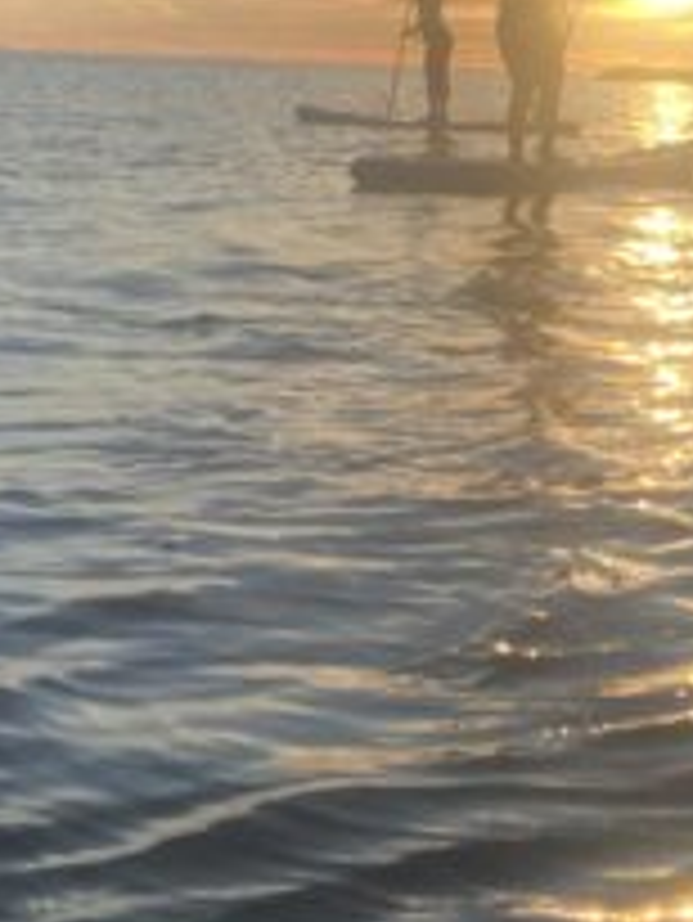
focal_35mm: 73
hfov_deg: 19.7
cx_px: 655
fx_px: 1947
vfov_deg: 26.1
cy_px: 166
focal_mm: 2.71
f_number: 2.2
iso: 25
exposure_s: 1/581
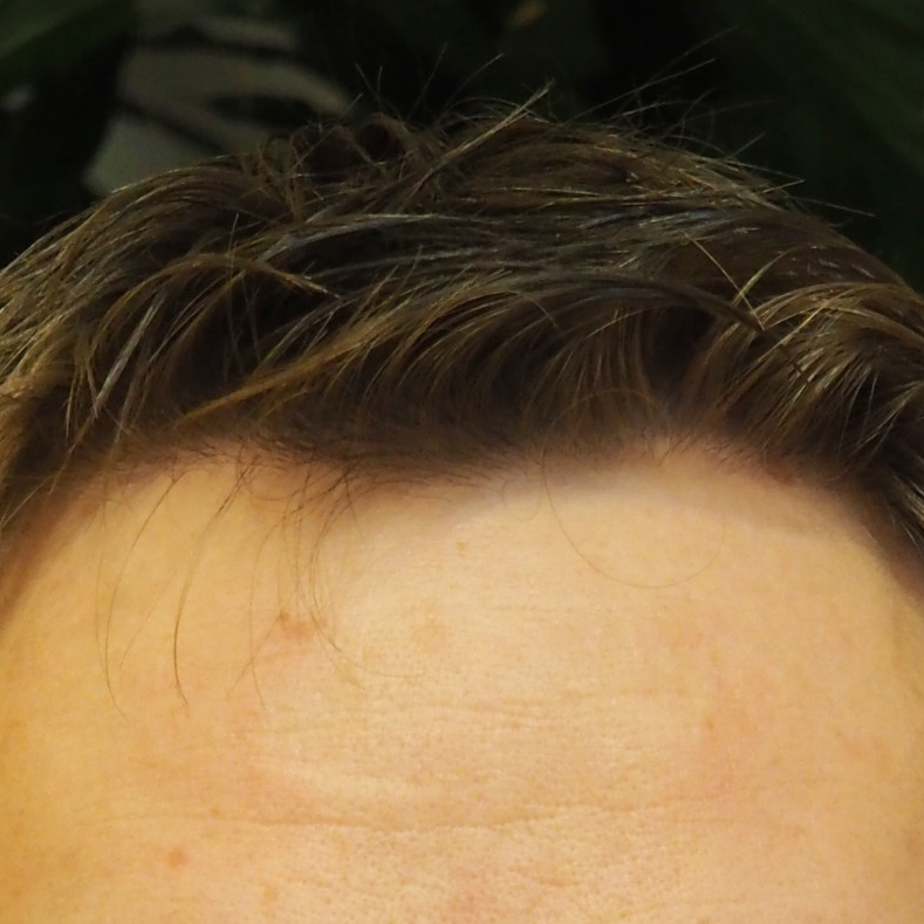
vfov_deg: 6.8
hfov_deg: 7.0
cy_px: 1578
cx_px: 404
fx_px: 7580
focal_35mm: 251
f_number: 6.3
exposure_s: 1/40
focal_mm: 41
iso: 1600
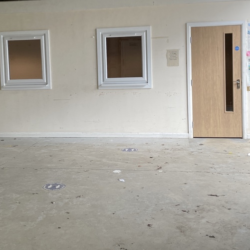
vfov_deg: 35.6
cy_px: 80
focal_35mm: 47
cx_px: 100
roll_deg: +1.6
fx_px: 384
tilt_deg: -3.5
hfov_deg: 35.9
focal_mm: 4.2
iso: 32
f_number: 1.6
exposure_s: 1/483
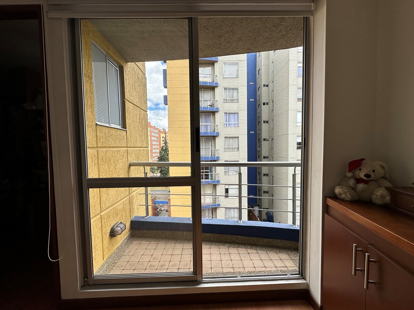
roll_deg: +1.4
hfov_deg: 102.1
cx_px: 207
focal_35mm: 14
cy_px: 155
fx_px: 167
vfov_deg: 85.7
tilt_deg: -2.8
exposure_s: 1/636
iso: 40
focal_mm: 2.22
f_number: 2.2
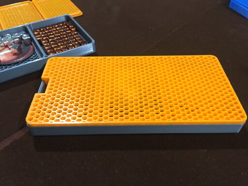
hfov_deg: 59.9
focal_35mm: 30
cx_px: 125
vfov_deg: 46.8
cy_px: 93
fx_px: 215
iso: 250
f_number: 2.2
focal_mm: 4.15
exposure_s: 1/24
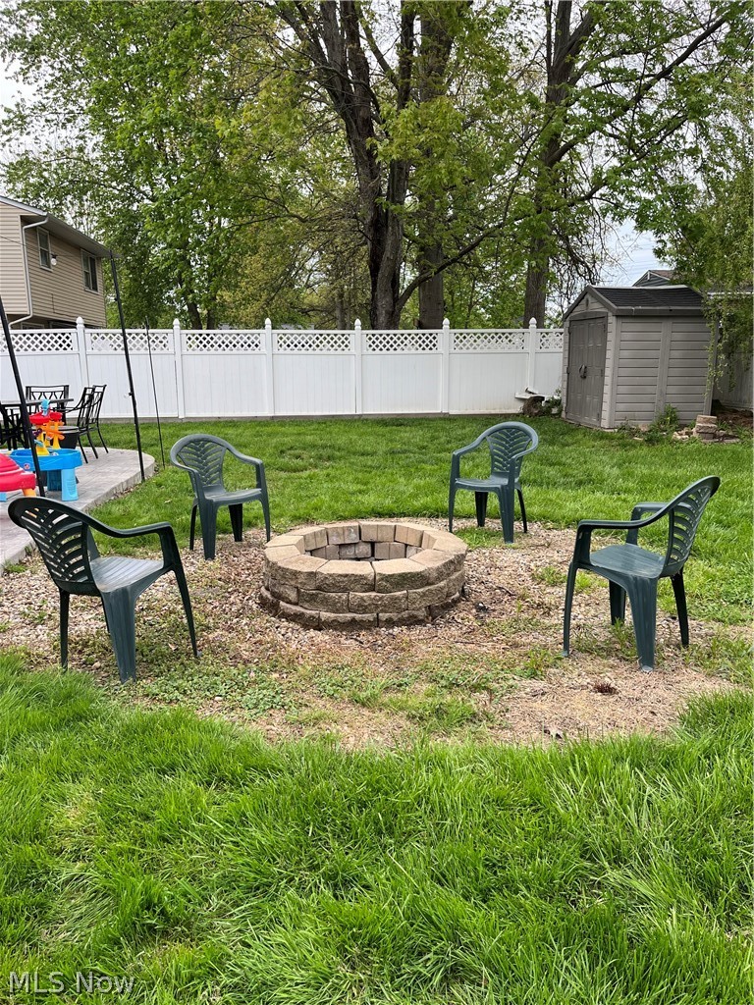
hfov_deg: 53.1
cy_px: 502
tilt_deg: -11.0
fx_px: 755
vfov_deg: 67.3
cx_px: 377
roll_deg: +0.5
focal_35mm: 26
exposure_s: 1/522
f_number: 1.6
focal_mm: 5.1
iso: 50
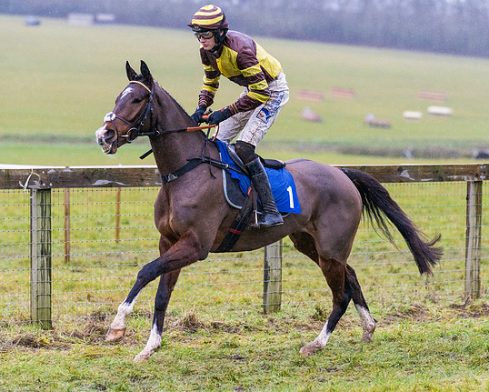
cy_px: 206
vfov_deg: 8.3
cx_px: 269
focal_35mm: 186
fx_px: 2693
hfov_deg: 10.4
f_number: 2.8
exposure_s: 1/1600
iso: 2500
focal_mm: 135
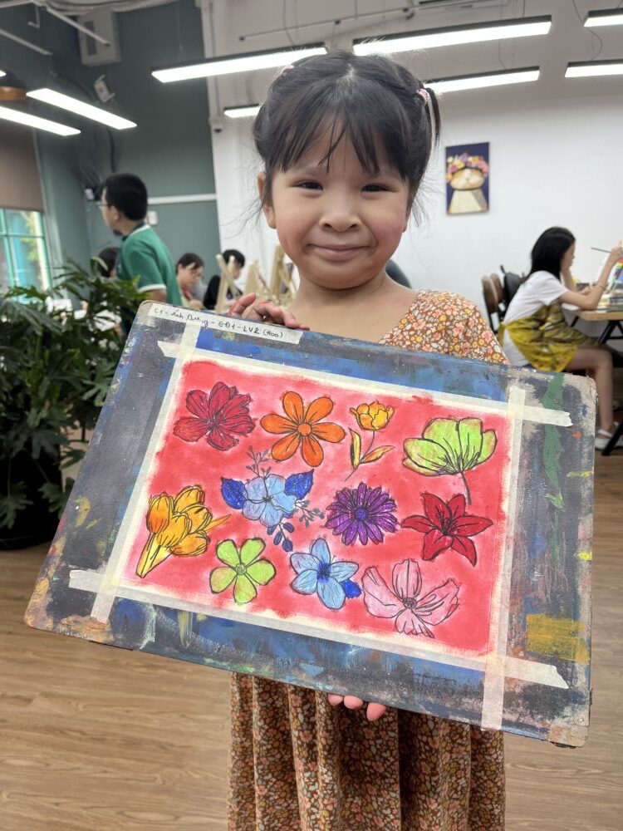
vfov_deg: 67.3
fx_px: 624
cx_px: 312
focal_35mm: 26
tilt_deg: -12.9
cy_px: 416
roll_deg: +3.5
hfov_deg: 53.1
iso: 40
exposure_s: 1/122
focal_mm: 5.1
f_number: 1.6
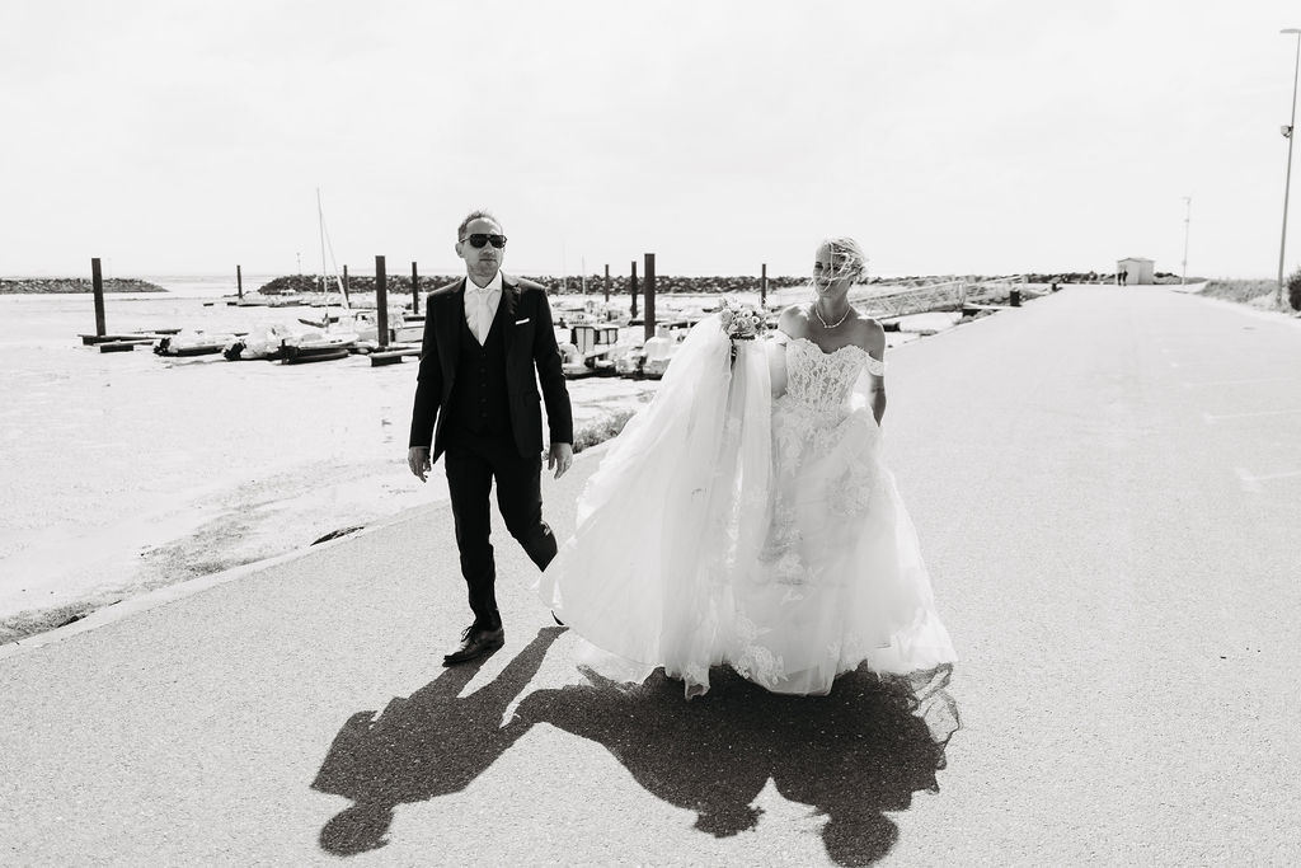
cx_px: 643
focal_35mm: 29
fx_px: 1035
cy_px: 421
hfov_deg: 64.3
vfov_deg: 45.5
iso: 80
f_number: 2.8
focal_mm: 26.9
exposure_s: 1/1600
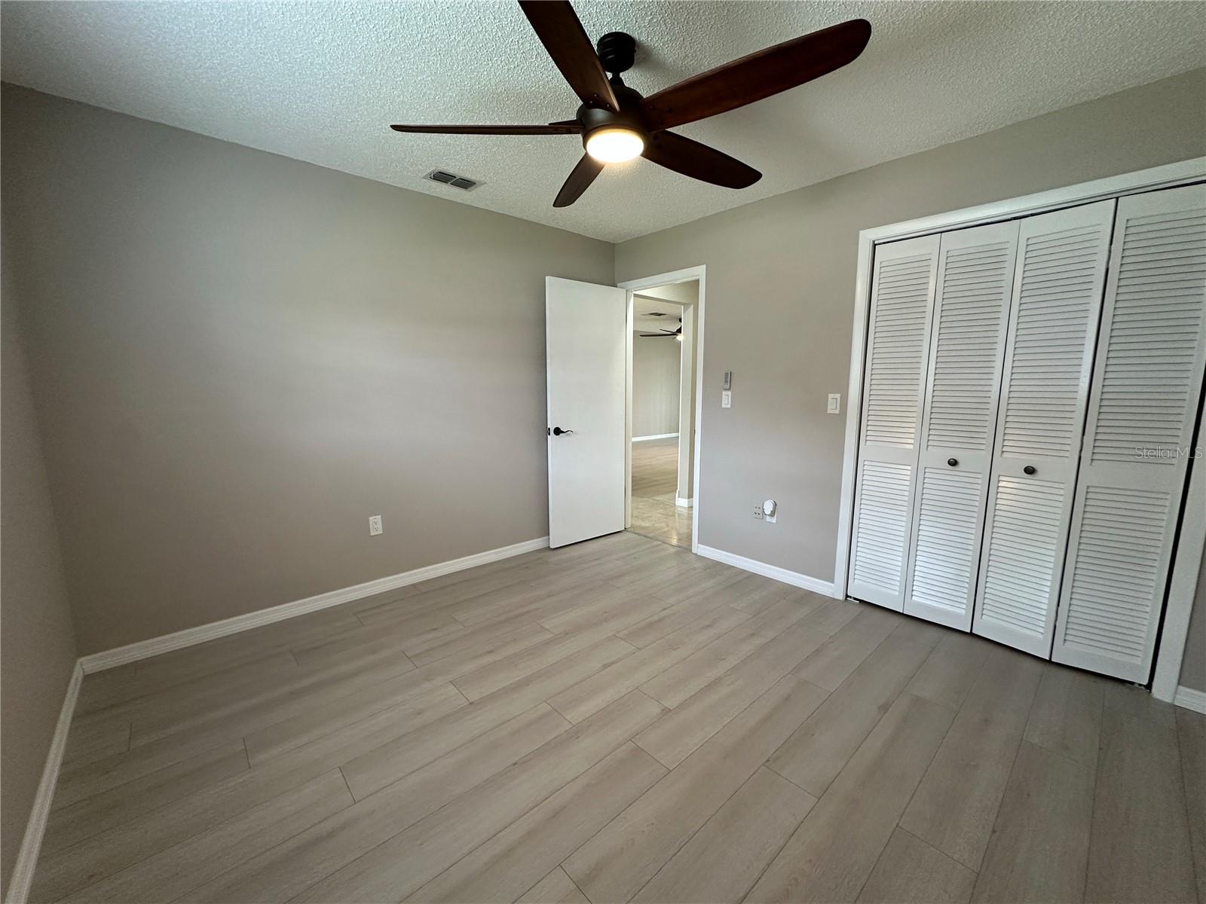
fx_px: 488
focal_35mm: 14
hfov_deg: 102.1
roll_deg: -0.4
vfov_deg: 85.7
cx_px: 603
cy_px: 452
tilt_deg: -8.2
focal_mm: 2.22
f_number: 2.2
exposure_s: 1/60
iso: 200
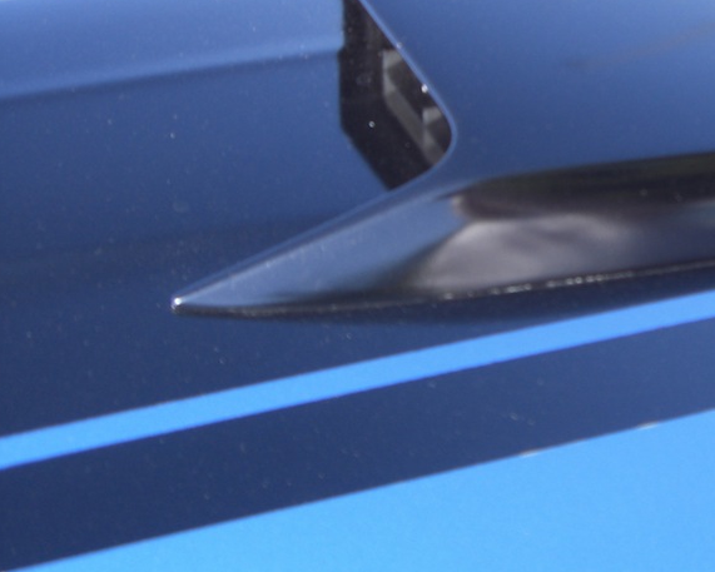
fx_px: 1376
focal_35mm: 65
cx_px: 622
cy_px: 151
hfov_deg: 28.2
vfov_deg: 23.3
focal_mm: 6.2
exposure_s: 1/160
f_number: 2.7
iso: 64
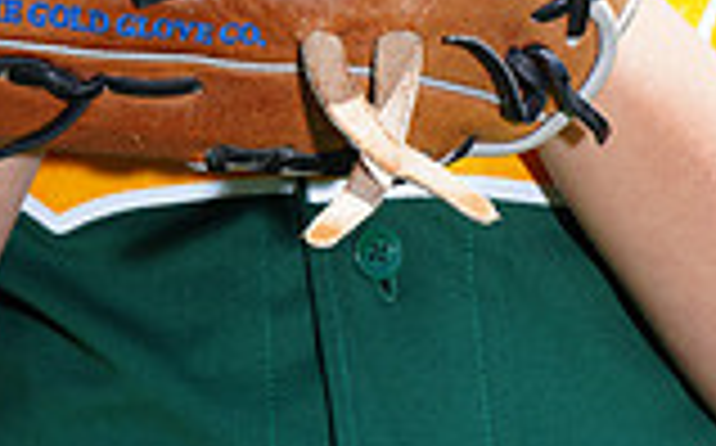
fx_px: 12105
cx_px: 335
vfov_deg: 2.1
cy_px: -518
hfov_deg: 3.4
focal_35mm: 621
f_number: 9
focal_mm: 167
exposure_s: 1/200
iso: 200
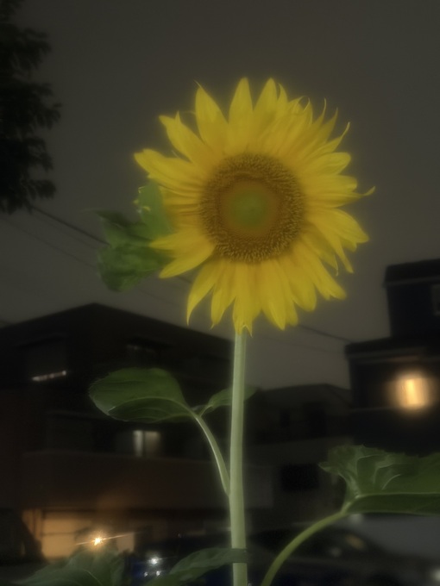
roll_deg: +2.2
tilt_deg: +16.0
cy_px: 293
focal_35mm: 48
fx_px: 813
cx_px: 220
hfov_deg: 30.3
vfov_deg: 39.7
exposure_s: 1/17
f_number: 1.78
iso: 1000
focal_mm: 6.76
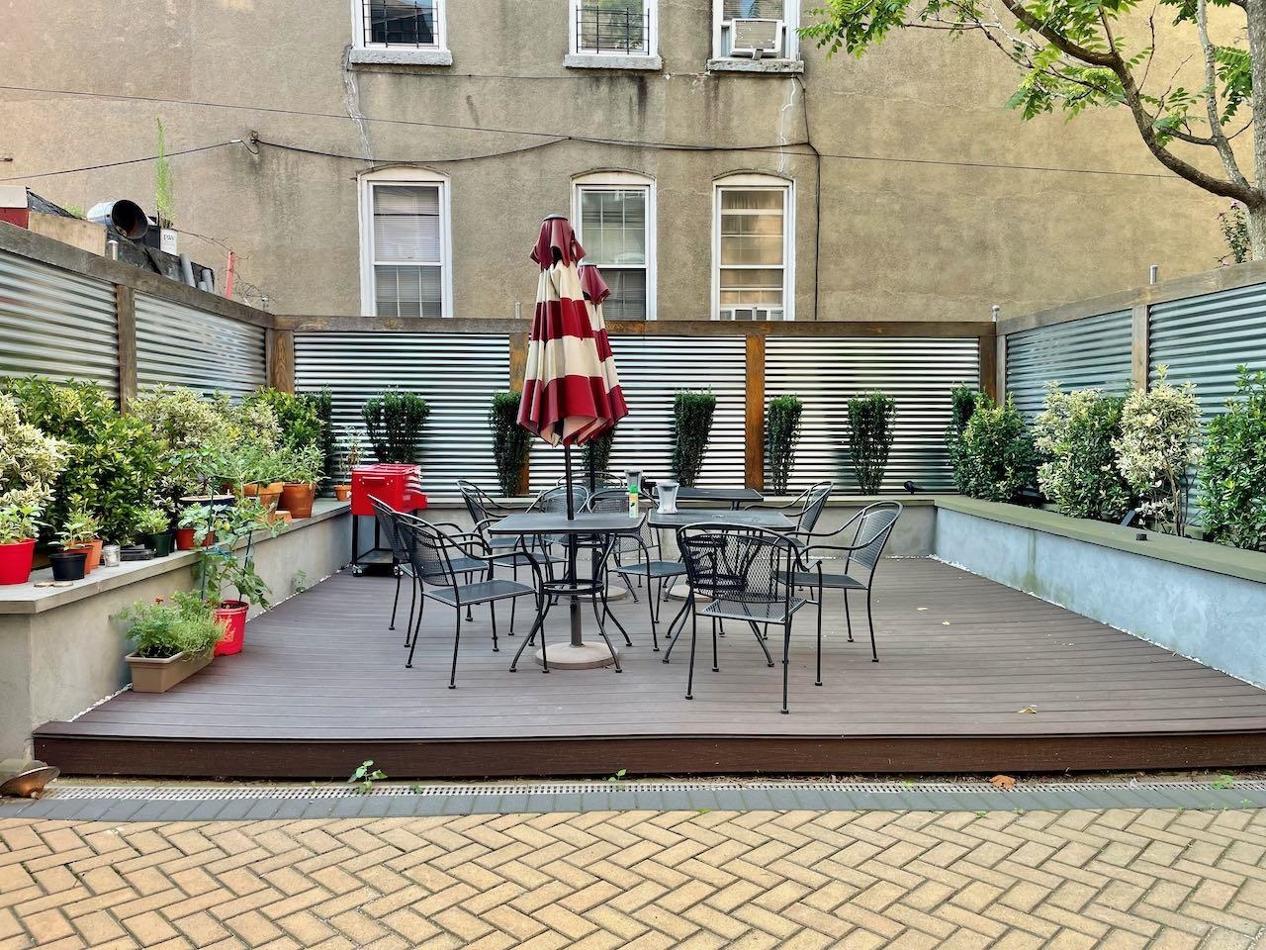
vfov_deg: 53.1
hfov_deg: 67.3
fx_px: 951
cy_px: 475
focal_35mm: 26
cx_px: 633
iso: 40
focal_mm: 4.2
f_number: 1.6
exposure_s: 1/121
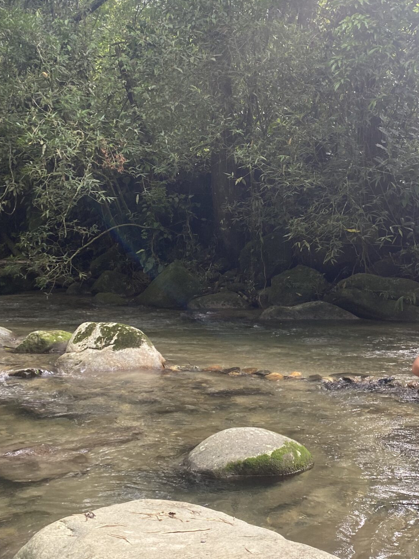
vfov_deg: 42.0
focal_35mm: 45
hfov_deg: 32.0
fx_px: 726
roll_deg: +0.8
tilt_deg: +0.7
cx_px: 267
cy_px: 250
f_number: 1.8
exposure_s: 1/121
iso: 100
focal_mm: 4.25
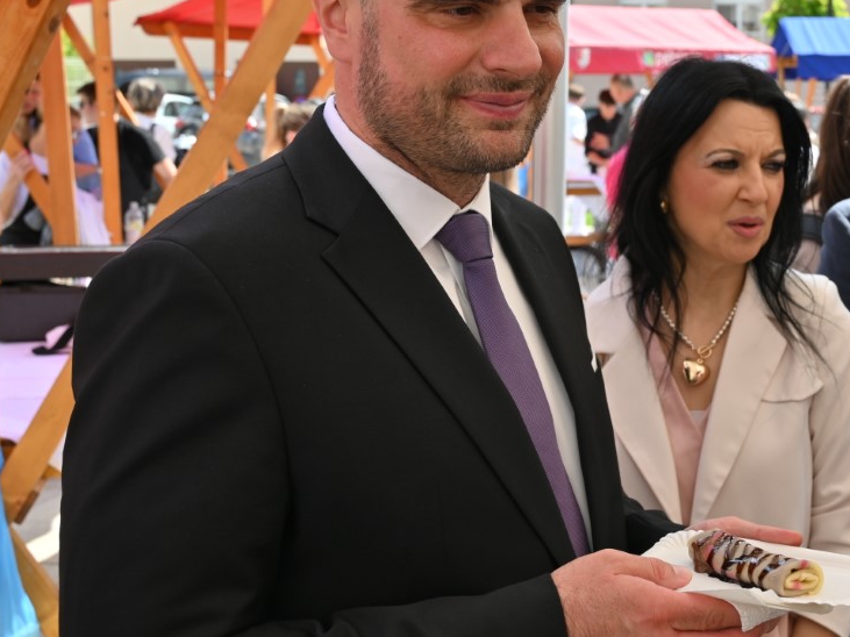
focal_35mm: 53
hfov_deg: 35.4
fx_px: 1301
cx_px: 628
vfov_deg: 27.5
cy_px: 288
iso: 100
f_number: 7.1
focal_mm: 35
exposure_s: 1/200
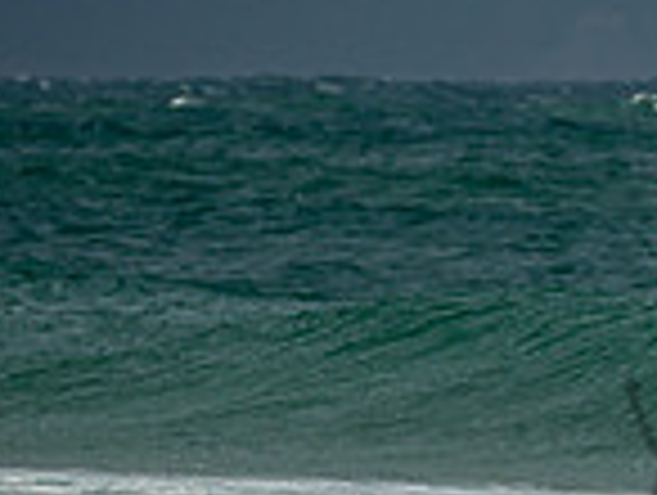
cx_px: 1089
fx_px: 21787
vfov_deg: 1.3
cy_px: 407
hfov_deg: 1.7
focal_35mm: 1146
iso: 200
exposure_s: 1/640
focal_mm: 200
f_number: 5.6
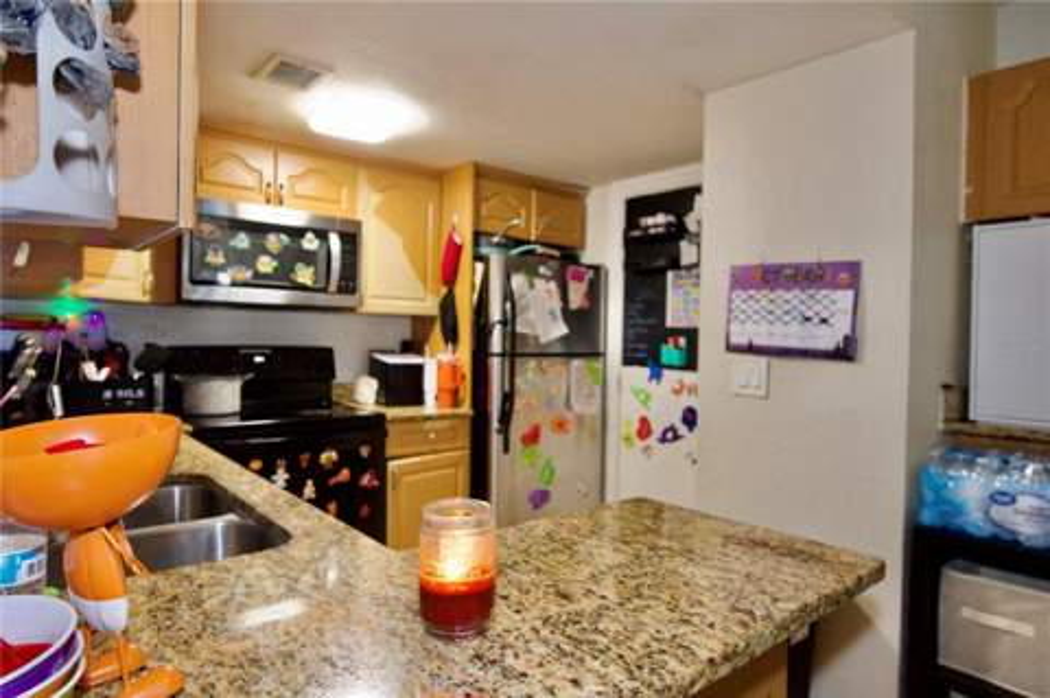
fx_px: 612
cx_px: 525
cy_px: 349
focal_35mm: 21
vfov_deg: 59.4
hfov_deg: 81.3
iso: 2000
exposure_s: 1/60
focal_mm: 14
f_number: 4
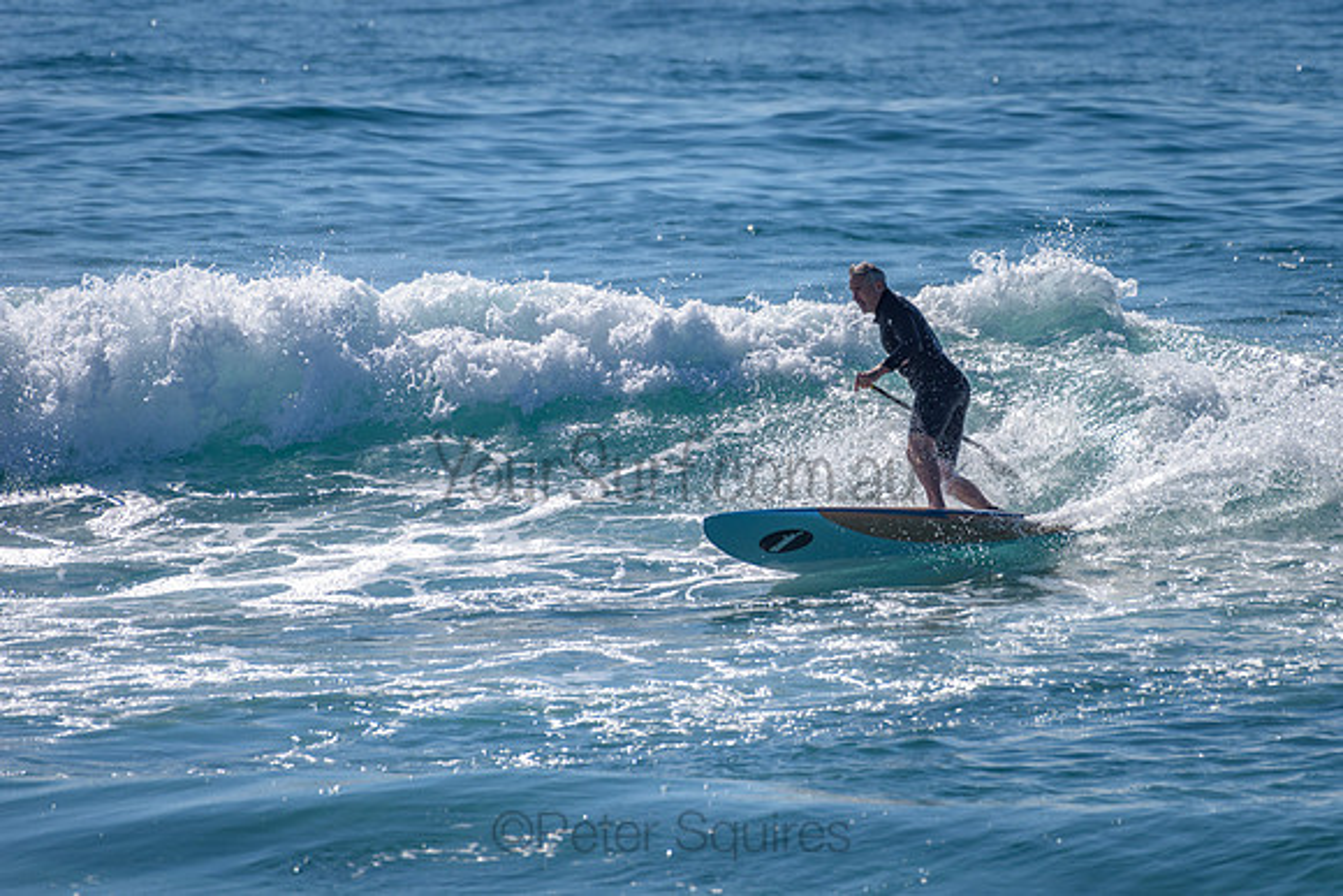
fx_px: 22866
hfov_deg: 3.4
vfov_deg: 2.2
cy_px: 348
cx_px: 823
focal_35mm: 613
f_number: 5.6
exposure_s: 1/2000
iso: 100
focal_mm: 500
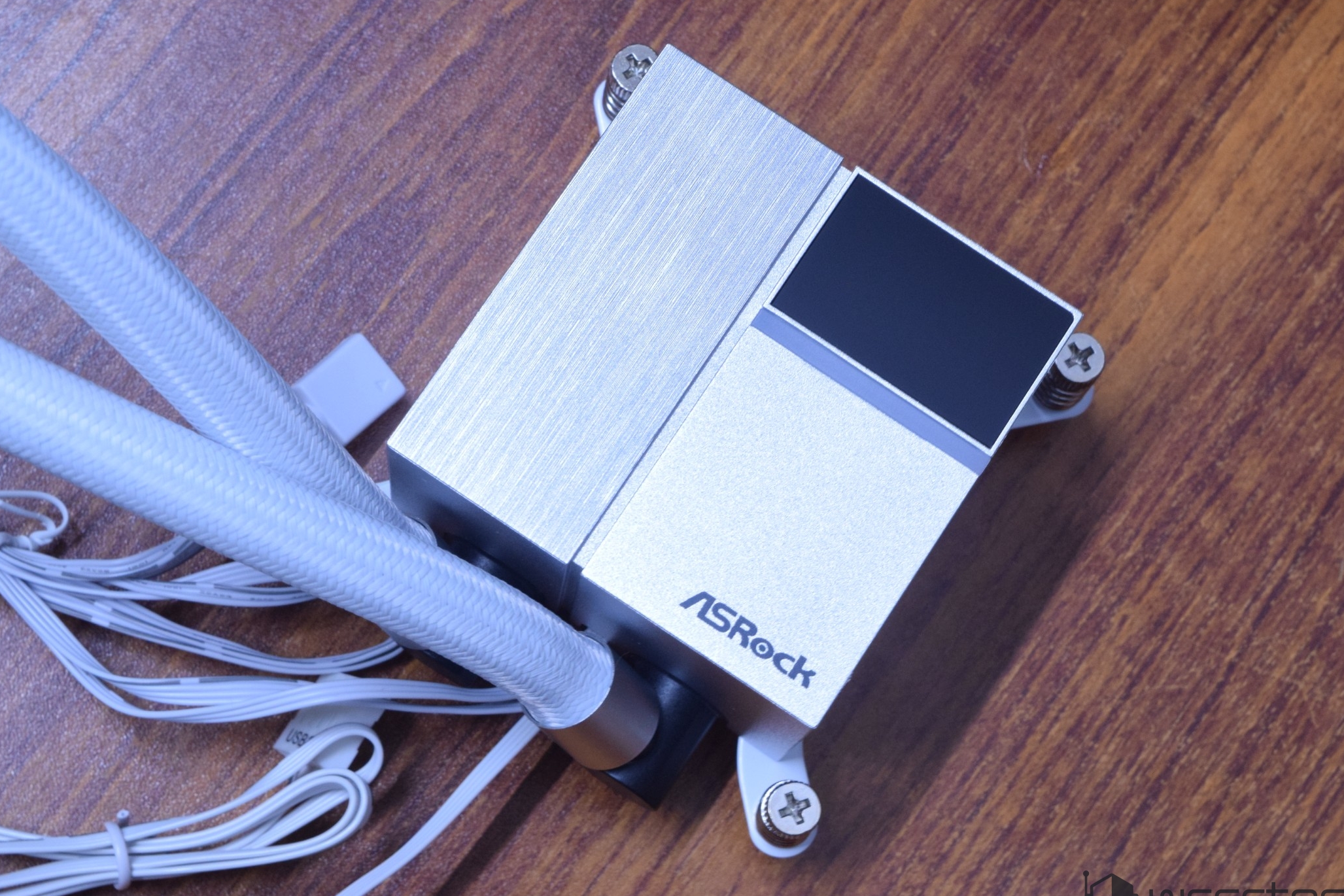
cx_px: 668
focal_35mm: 82
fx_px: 3061
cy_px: 452
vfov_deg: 16.7
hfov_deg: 24.8
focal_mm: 52
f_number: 13
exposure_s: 1/8
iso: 1600
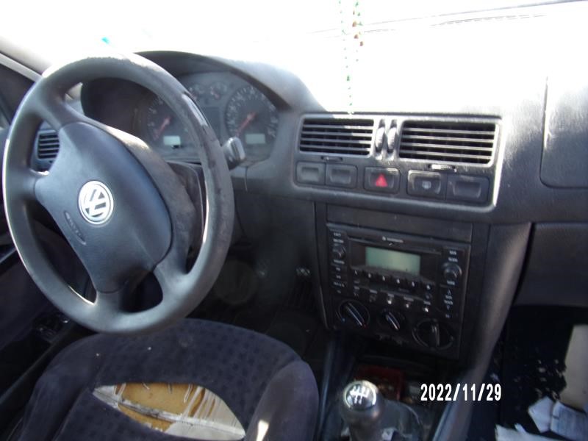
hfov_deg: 71.6
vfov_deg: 56.8
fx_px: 408
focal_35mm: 24
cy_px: 220
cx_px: 294
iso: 96
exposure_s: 1/34
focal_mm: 4.3
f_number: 3.3
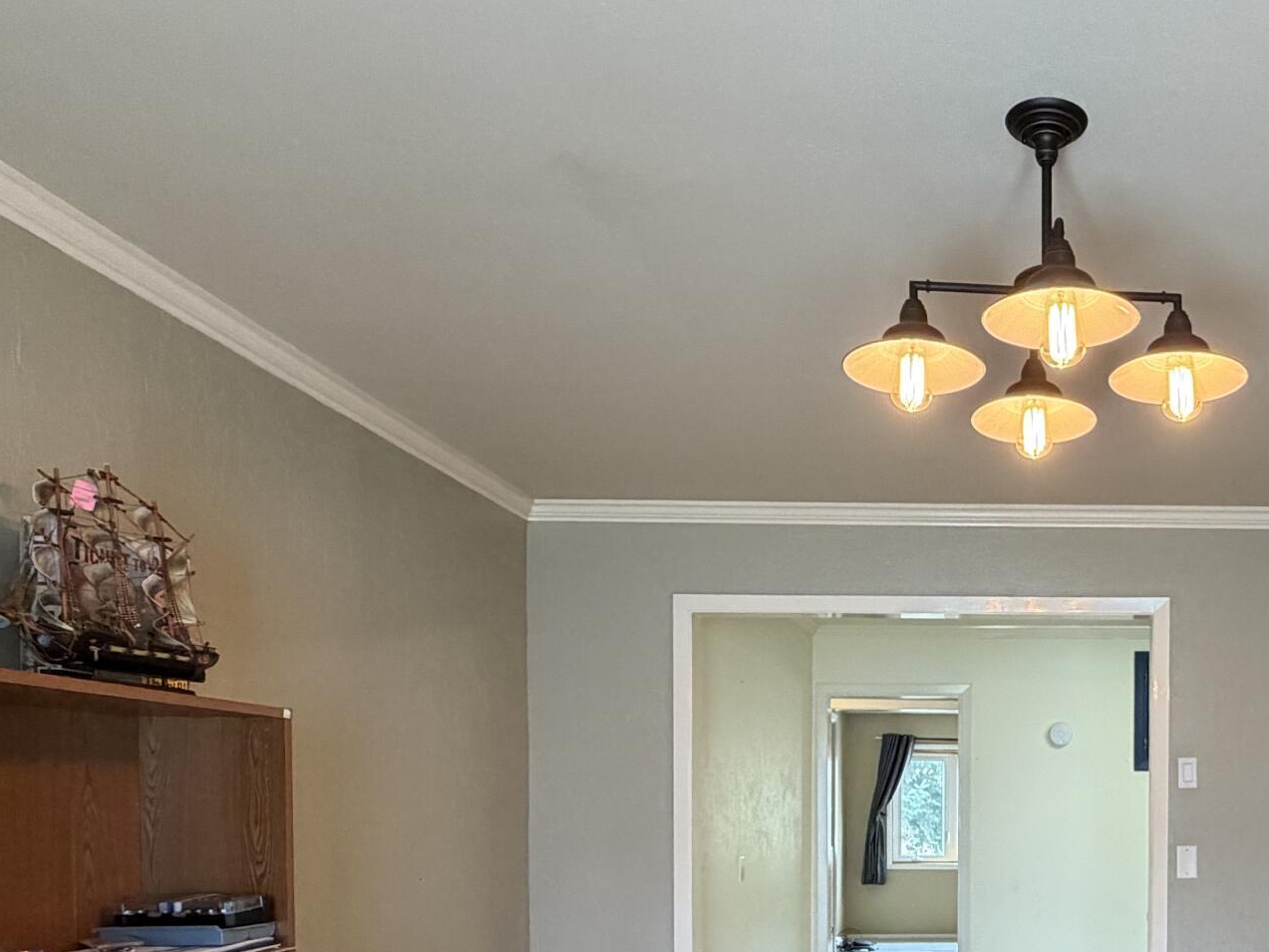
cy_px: 841
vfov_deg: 40.0
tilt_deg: -0.7
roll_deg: -0.2
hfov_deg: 51.2
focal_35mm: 33
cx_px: 1052
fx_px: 1210
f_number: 2.2
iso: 320
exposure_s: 1/60
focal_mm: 2.22
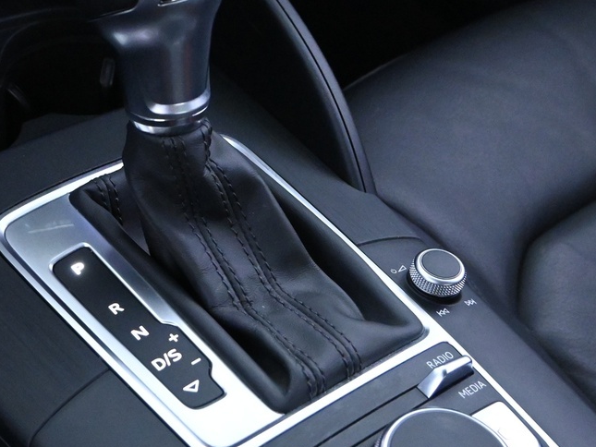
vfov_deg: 20.8
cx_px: 213
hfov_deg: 27.4
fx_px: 1216
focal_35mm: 71
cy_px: 188
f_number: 3.8
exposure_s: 1/30
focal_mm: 19.5
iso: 6400
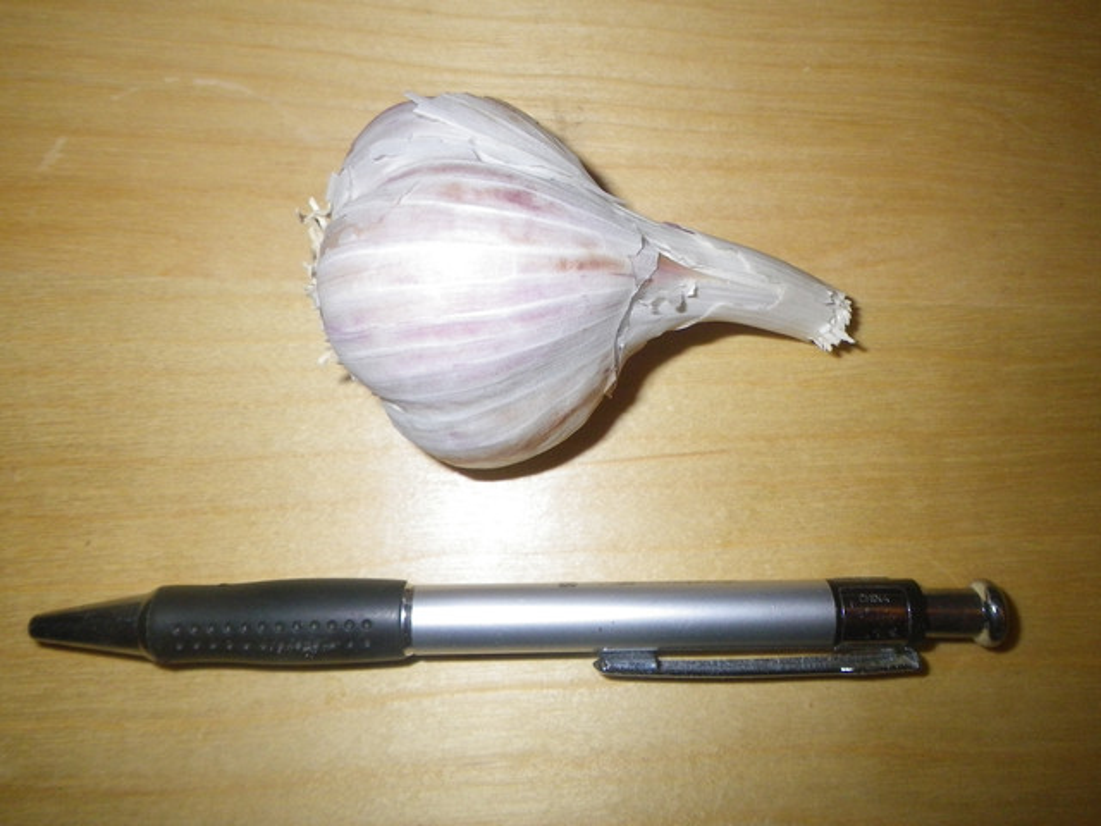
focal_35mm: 28
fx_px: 891
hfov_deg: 63.4
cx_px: 550
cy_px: 413
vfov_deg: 49.7
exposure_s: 1/50
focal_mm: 5
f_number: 4.2
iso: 250
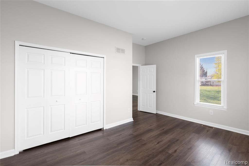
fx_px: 111
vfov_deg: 73.8
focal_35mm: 16
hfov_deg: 96.7
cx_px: 124
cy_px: 83
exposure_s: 1/13
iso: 100
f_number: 7.1
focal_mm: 16
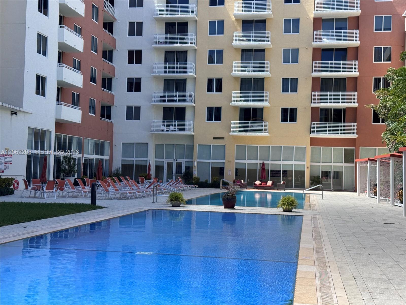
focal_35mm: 48
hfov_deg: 39.7
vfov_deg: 30.3
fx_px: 563
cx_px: 203
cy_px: 152
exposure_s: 1/2179
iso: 64
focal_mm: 6.76
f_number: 1.78
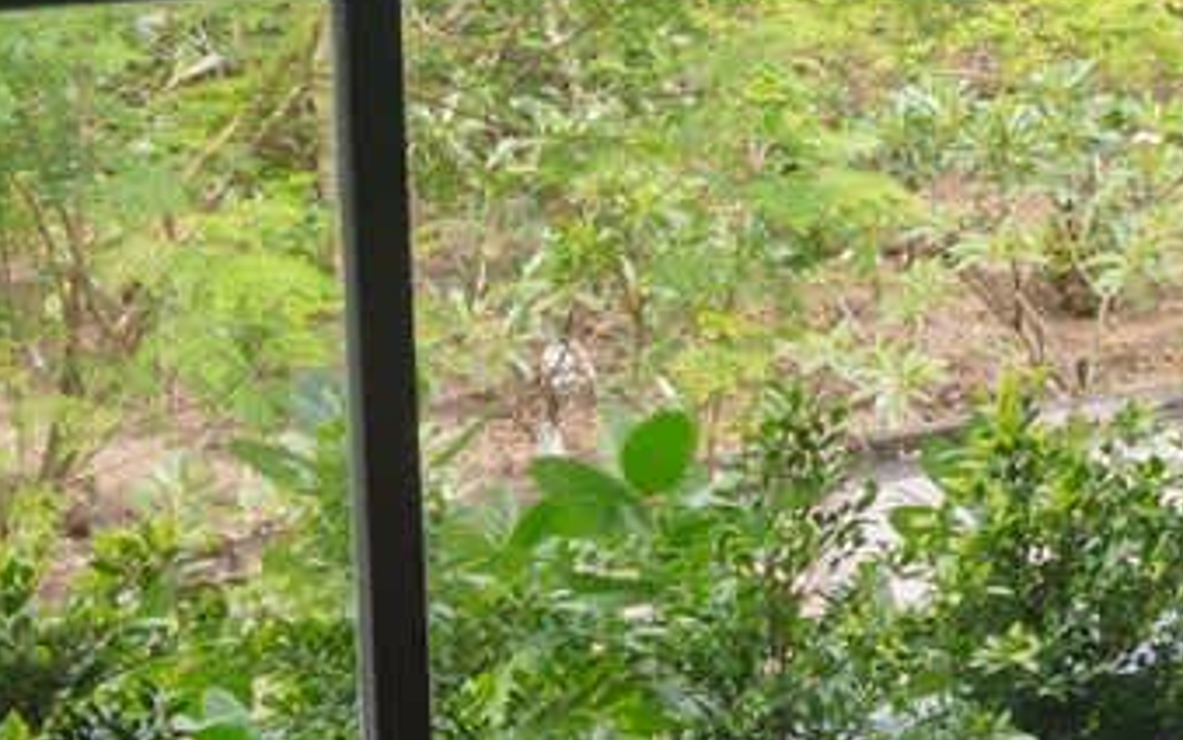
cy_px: -208
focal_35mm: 123
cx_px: 2439
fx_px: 3966
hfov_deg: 14.0
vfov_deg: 10.4
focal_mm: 16
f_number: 9
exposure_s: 1/6
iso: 200
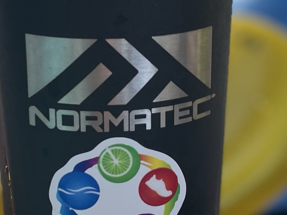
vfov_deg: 13.3
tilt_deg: -15.3
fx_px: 920
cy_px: 85
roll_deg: +0.1
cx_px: 154
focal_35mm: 111
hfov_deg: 17.7
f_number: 1.6
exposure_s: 1/121
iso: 40
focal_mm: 5.1
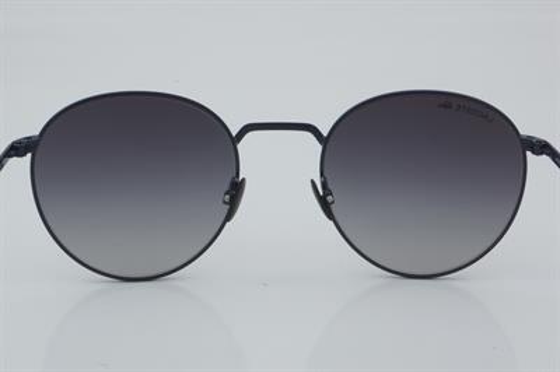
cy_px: 186
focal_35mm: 75
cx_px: 280
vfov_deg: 18.2
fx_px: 1166
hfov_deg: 27.0
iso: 100
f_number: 29
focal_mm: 50
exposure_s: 1/4
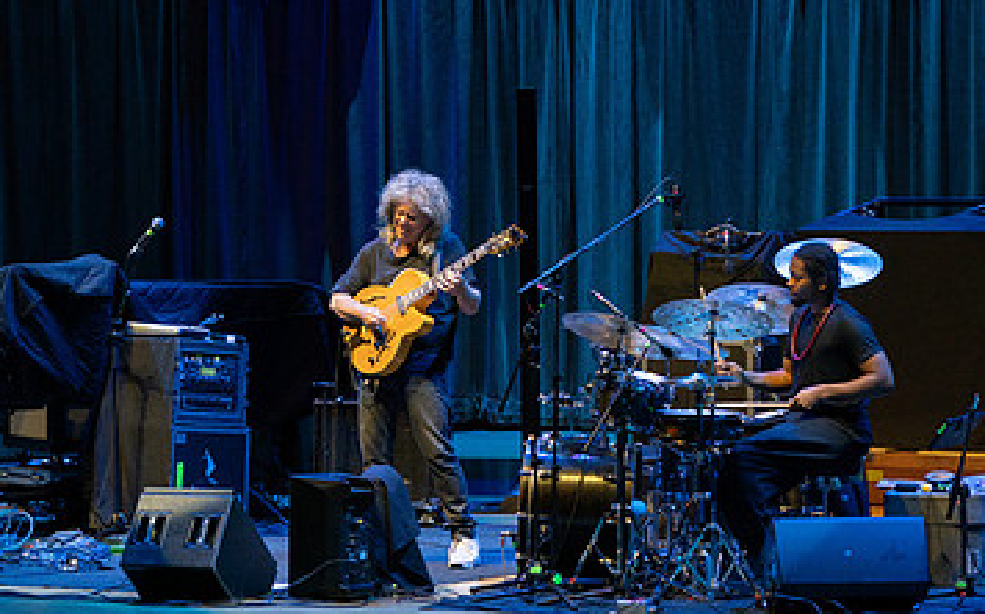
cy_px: 304
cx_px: 340
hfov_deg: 11.6
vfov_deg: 7.2
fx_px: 4856
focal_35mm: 181
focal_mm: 109
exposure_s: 1/320
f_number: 7.1
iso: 3200
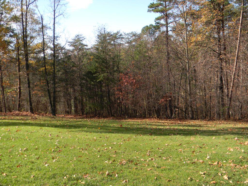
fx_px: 258
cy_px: 93
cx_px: 124
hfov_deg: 51.4
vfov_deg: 39.7
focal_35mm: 36
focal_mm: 6.4
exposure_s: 1/286
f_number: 3.7
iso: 80
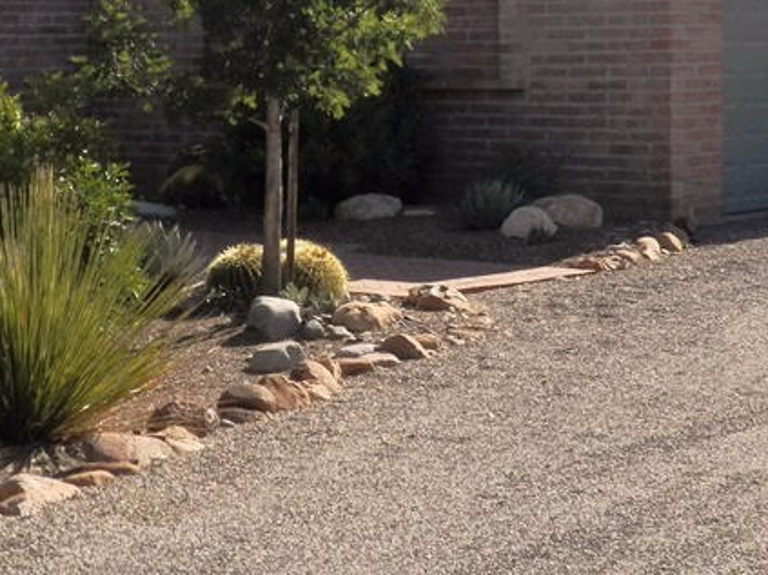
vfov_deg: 14.1
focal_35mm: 104
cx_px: 416
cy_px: 65
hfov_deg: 18.9
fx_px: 2307
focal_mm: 7.9
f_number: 4
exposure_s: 1/1250
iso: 125
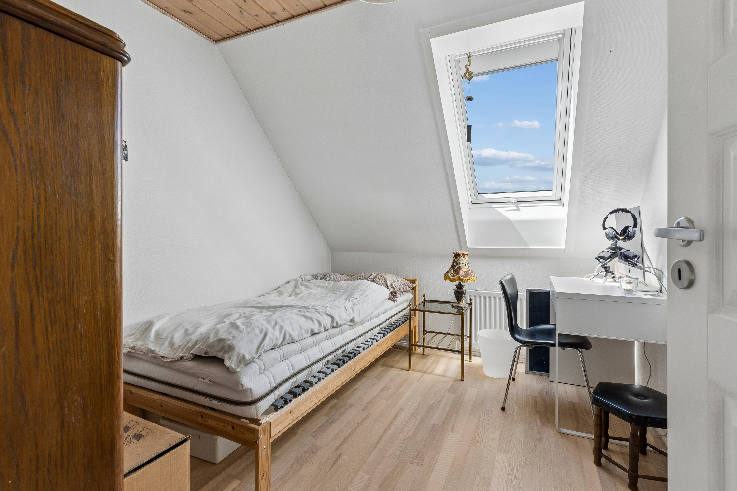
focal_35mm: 17
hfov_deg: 92.4
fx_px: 353
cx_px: 368
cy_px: 246
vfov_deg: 69.7
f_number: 8
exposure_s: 1/100
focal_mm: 11.5
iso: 400
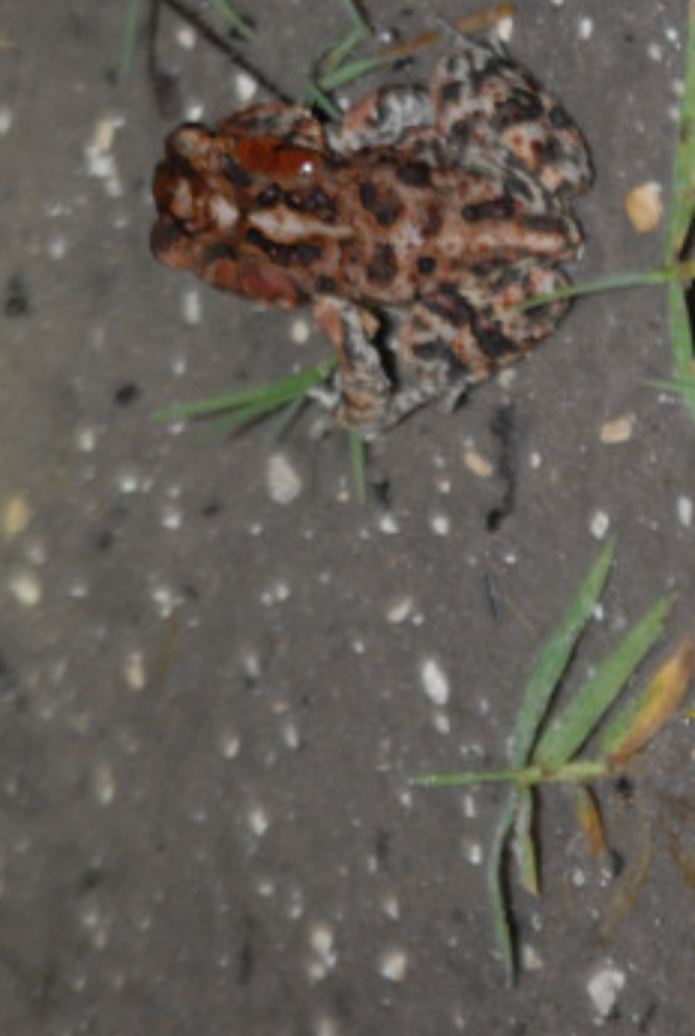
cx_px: 391
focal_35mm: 195
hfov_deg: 7.1
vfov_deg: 10.5
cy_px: 183
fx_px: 5620
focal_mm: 75
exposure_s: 1/80
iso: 1100
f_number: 2.8
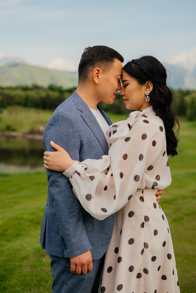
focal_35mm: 50
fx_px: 408
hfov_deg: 27.0
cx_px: 98
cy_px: 146
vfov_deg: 39.6
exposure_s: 1/500
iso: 250
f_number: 2.5
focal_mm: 50
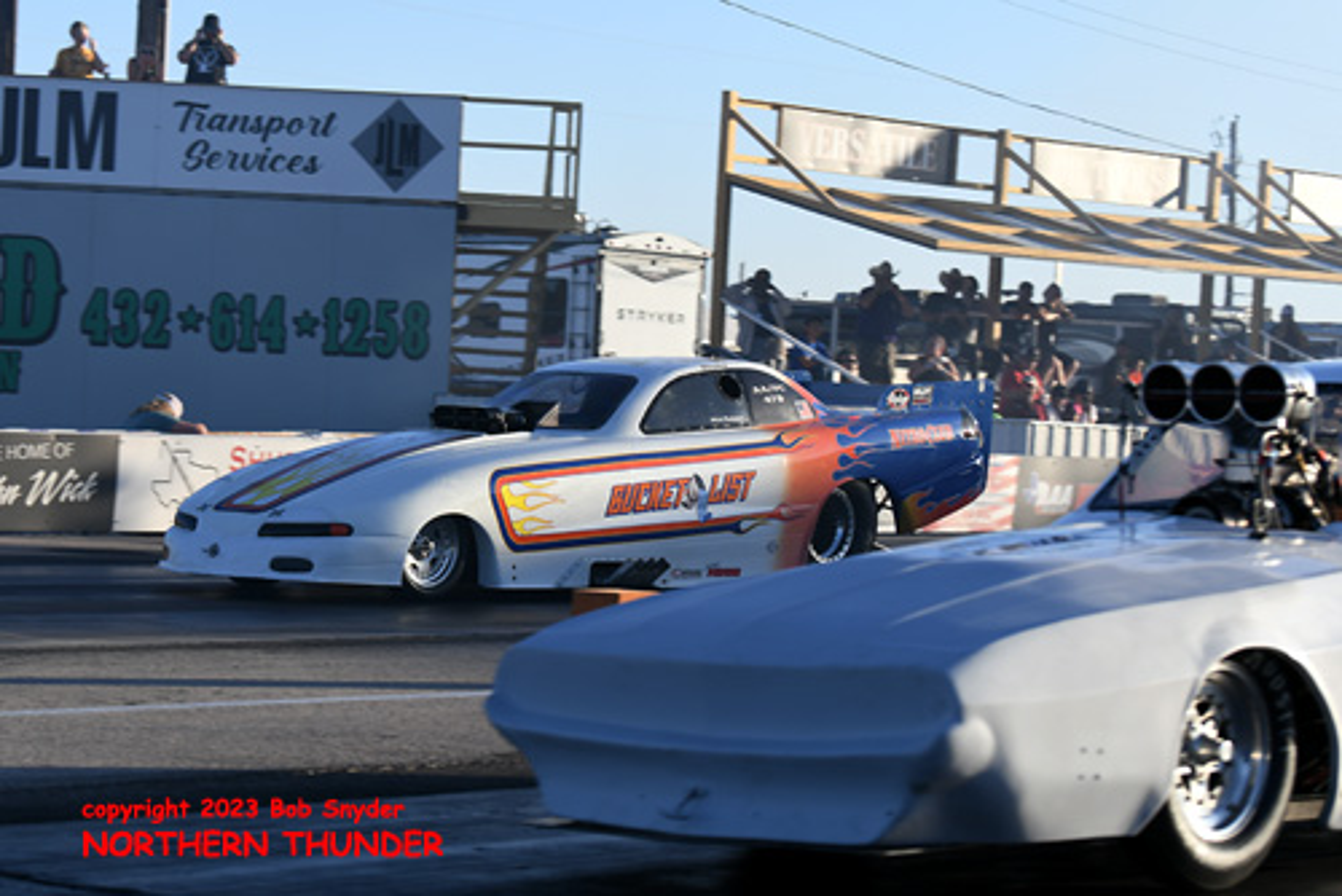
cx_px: 671
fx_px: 3916
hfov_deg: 19.4
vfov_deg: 13.1
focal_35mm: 105
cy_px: 448
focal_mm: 70
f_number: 4.5
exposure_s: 1/800
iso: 160
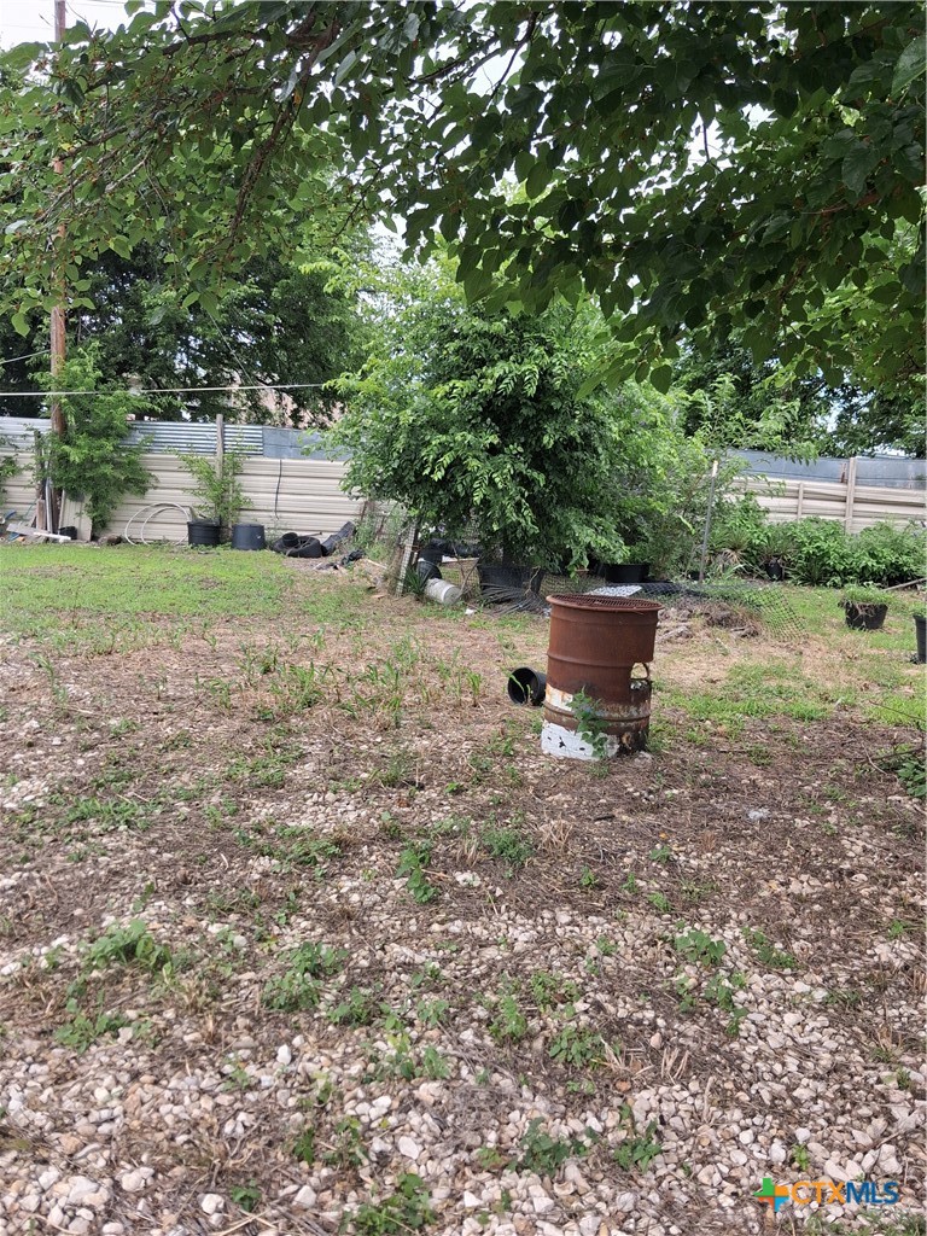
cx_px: 464
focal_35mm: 27
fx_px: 964
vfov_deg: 65.3
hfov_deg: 51.4
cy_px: 618
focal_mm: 4
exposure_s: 1/180
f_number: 1.8
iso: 25
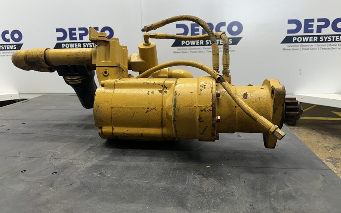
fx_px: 242
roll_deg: +1.1
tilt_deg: -11.3
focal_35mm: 26
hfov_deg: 70.4
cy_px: 99
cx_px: 172
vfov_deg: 47.5
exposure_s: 1/120
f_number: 1.78
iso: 80
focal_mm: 6.86
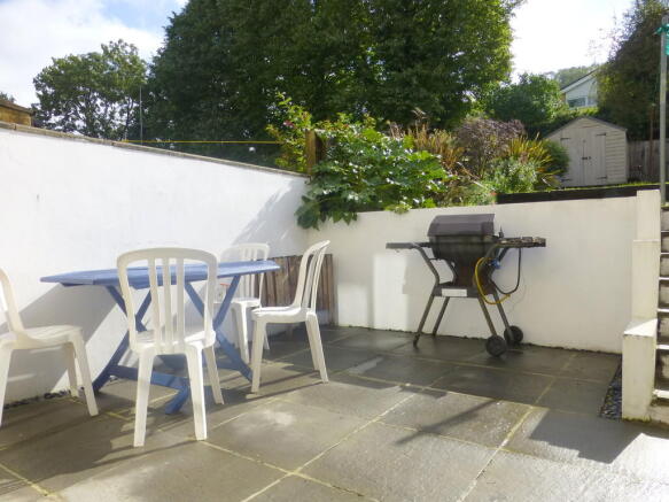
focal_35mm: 24
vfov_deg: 56.8
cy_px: 251
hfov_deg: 71.6
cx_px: 334
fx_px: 464
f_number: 4
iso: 100
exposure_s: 1/640
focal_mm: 4.3
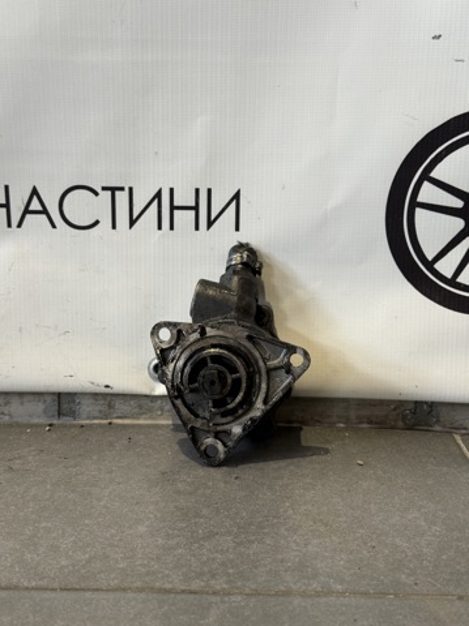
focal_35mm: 48
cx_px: 234
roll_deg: -0.1
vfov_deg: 39.7
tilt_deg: -12.6
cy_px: 313
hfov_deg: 30.2
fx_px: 869
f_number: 1.78
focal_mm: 6.76
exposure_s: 1/50
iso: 64
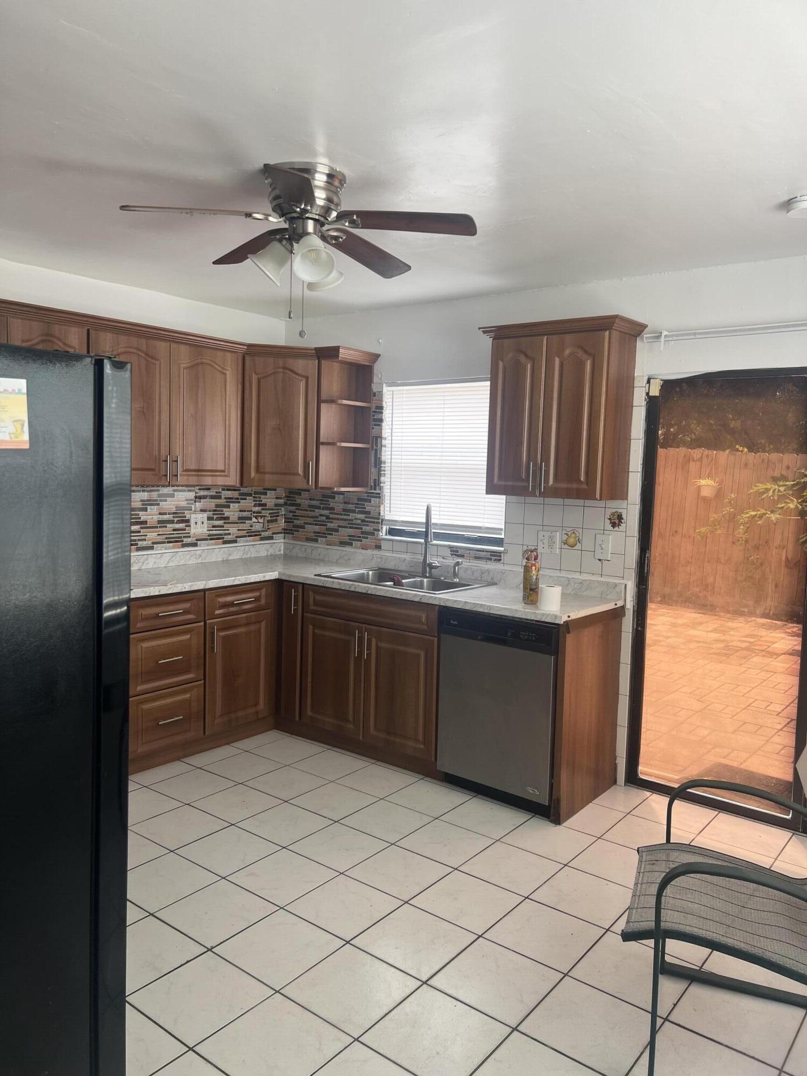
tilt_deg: -5.6
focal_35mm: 26
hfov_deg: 53.1
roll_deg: -0.1
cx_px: 404
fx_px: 808
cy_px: 538
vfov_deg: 67.3
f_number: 1.5
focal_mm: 5.7
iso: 50
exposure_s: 1/183
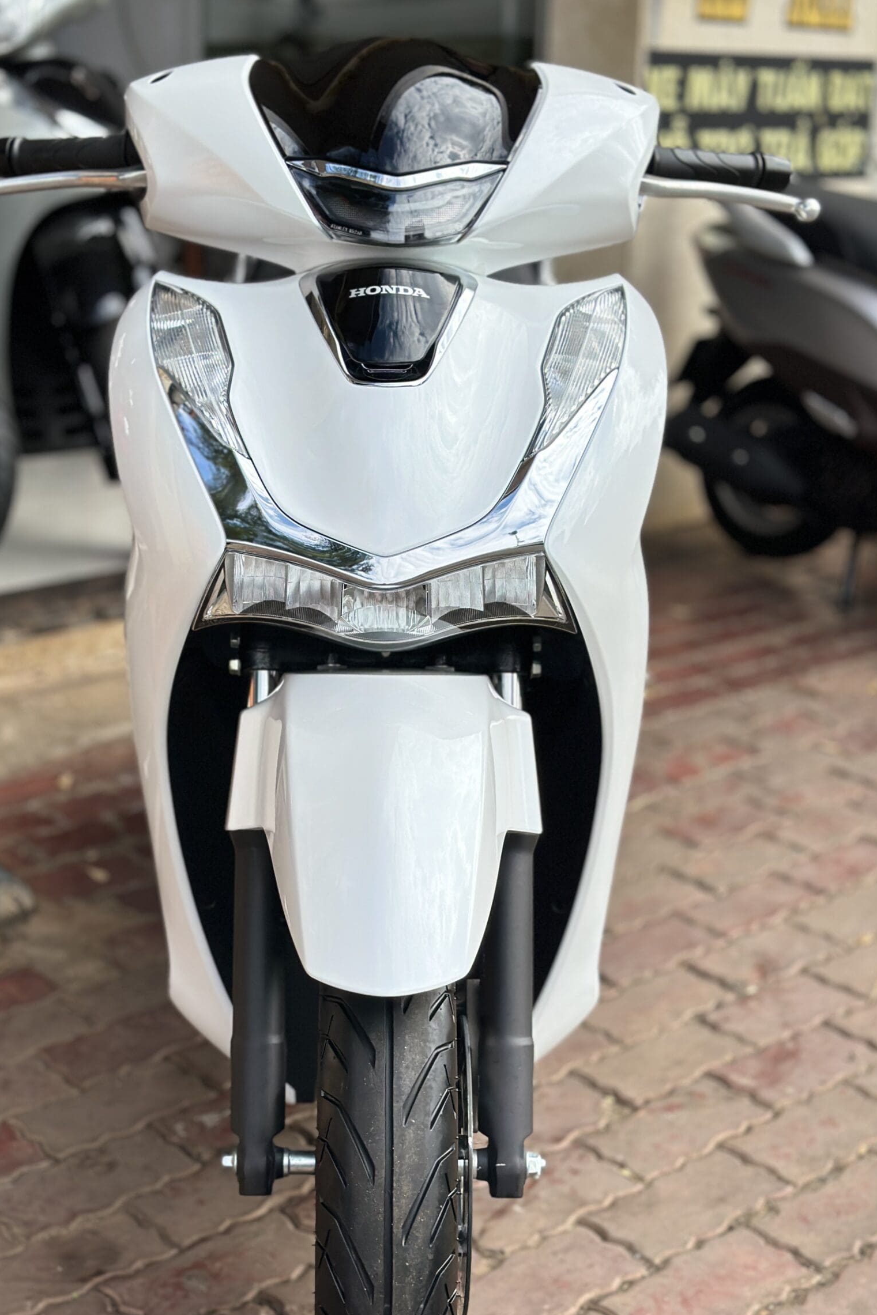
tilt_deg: -16.1
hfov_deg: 24.2
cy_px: 736
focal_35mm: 56
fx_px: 2046
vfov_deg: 35.6
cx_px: 377
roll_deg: -1.6
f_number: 1.78
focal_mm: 6.86
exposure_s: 1/2469
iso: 80
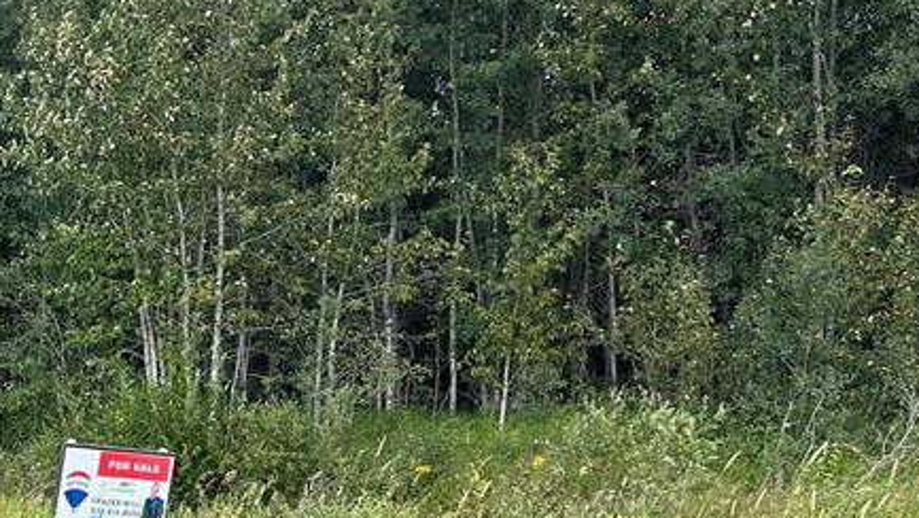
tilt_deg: -1.4
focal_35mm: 67
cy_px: 397
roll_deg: -1.6
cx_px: -2
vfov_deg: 17.9
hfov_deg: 29.3
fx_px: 1633
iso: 50
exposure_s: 1/718
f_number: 1.5
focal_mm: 5.7
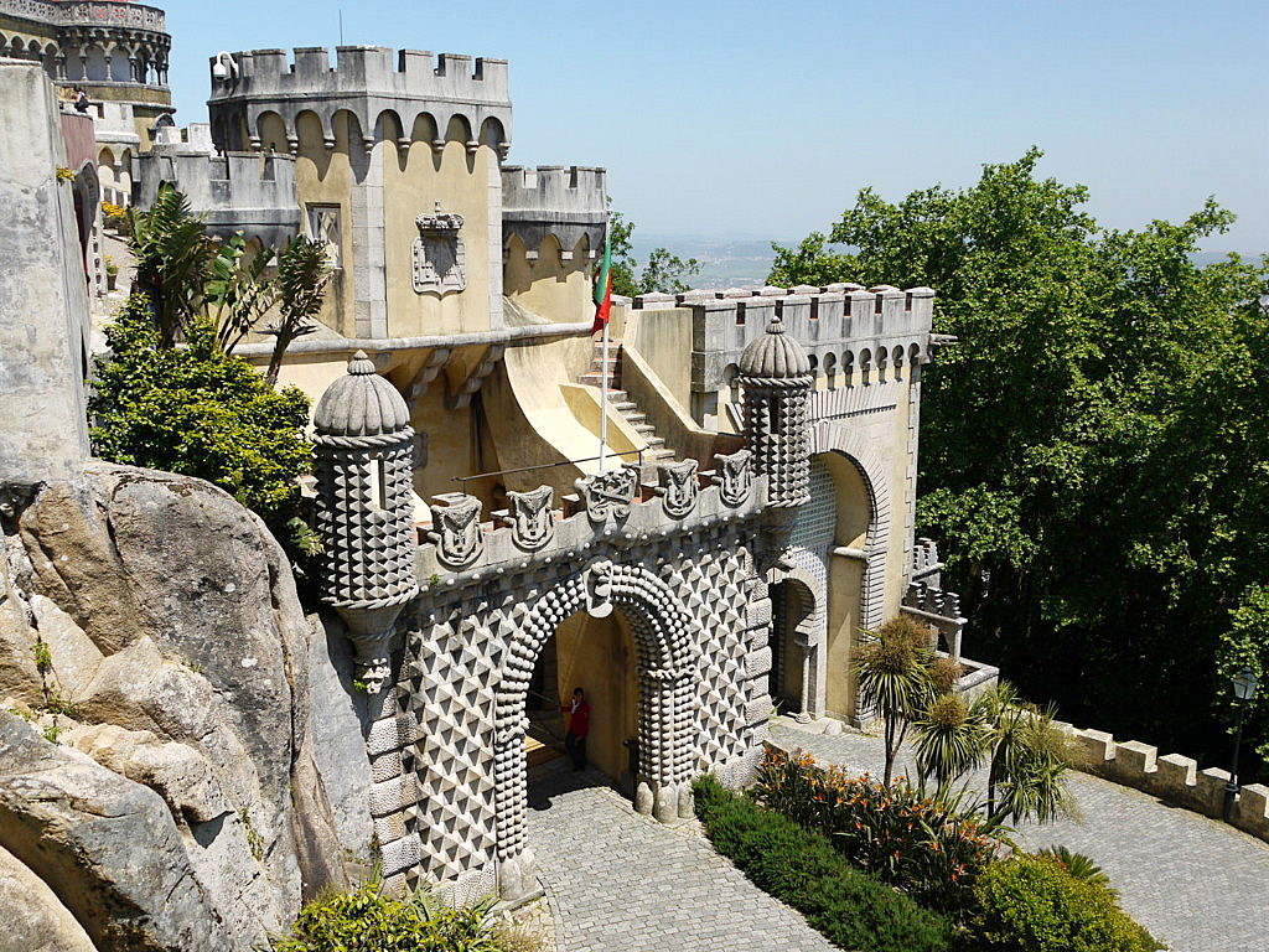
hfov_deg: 54.0
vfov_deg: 41.8
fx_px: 1246
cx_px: 634
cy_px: 476
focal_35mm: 34
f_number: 6.3
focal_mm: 17
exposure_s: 1/200
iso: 100
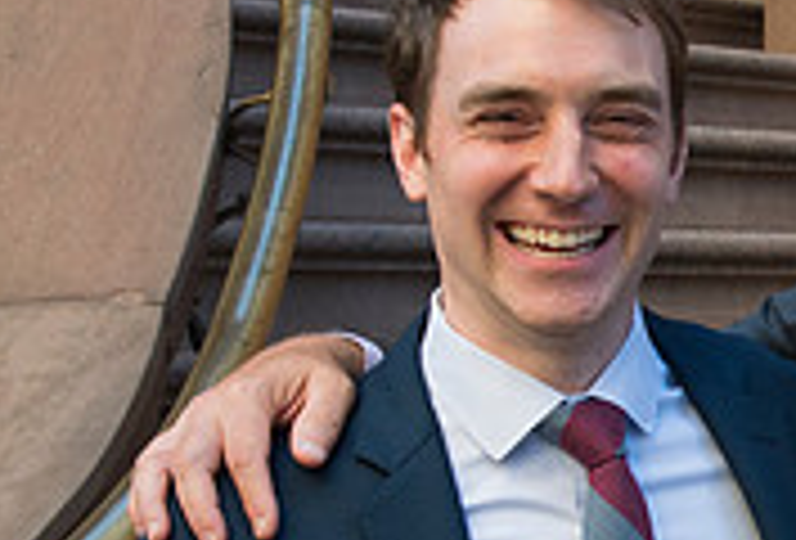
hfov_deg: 12.8
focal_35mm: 154
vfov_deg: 9.0
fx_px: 3423
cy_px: 428
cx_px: 1089
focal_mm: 36
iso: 800
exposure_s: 1/100
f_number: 8
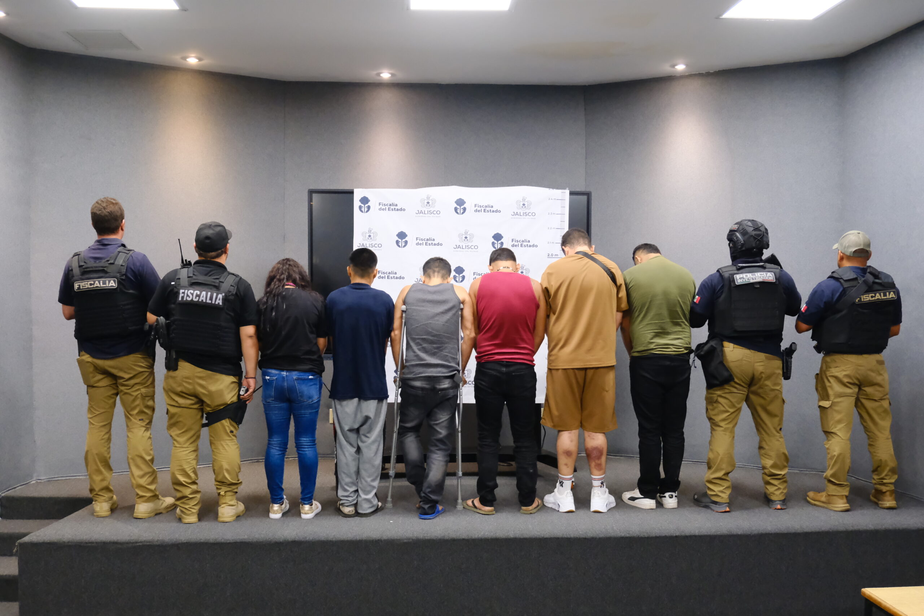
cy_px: 308
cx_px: 462
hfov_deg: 58.7
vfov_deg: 41.1
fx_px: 821
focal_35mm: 32
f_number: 4
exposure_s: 1/125
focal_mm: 21.4
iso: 5000
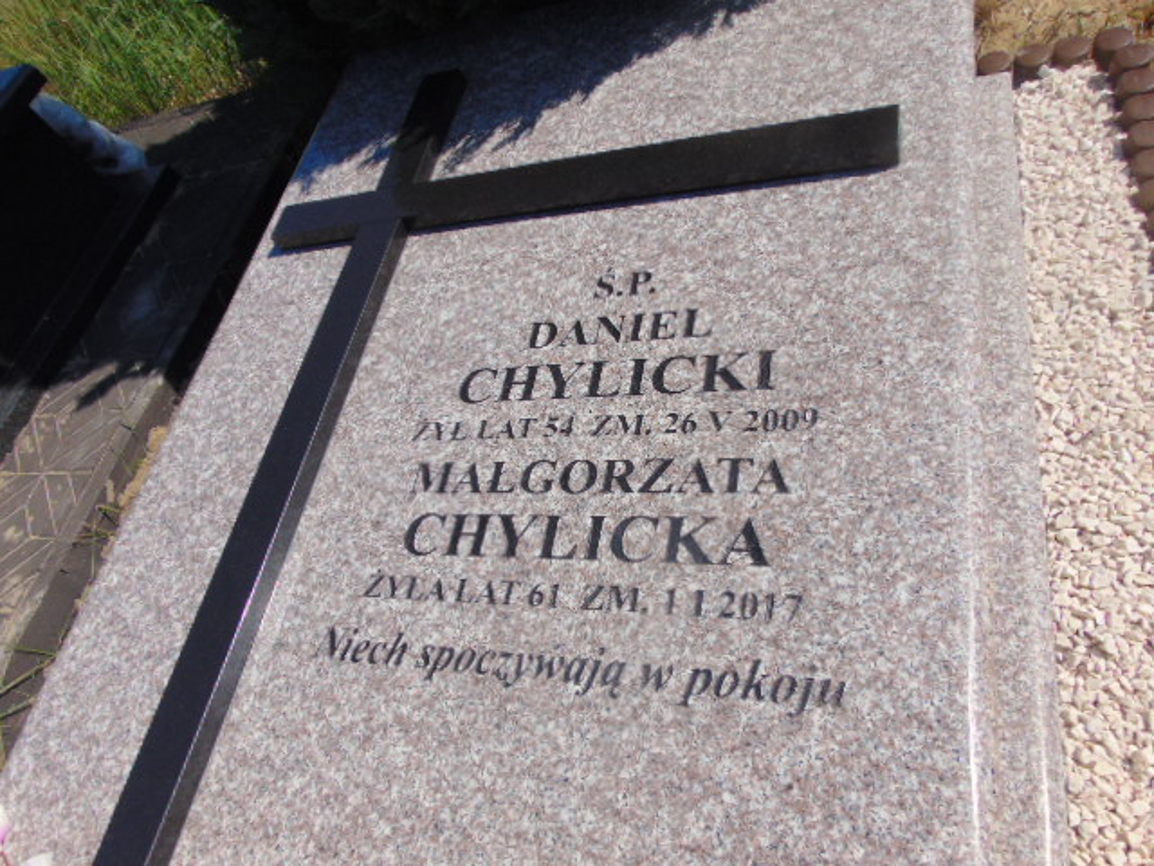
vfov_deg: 54.9
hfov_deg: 69.4
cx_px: 577
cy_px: 433
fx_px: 833
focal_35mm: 25
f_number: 7.7
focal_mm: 4.5
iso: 80
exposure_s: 1/500
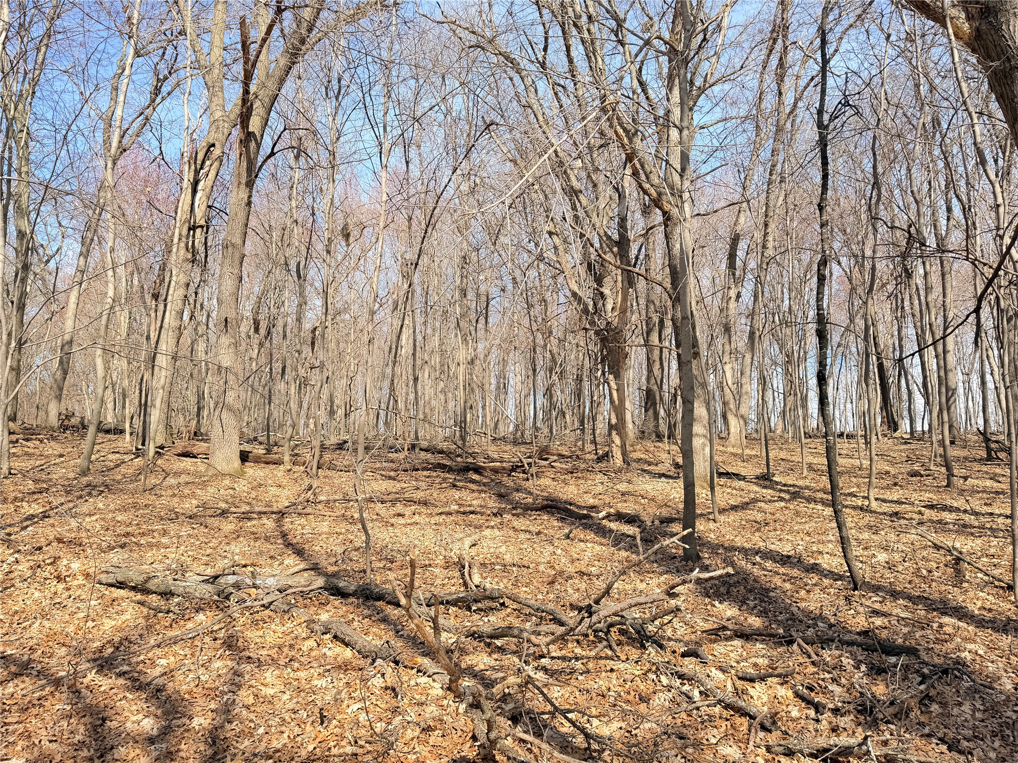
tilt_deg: +7.5
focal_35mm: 24
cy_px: 382
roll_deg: -0.4
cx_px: 509
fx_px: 706
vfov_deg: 56.8
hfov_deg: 71.6
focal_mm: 6.76
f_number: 1.78
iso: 80
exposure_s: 1/1174
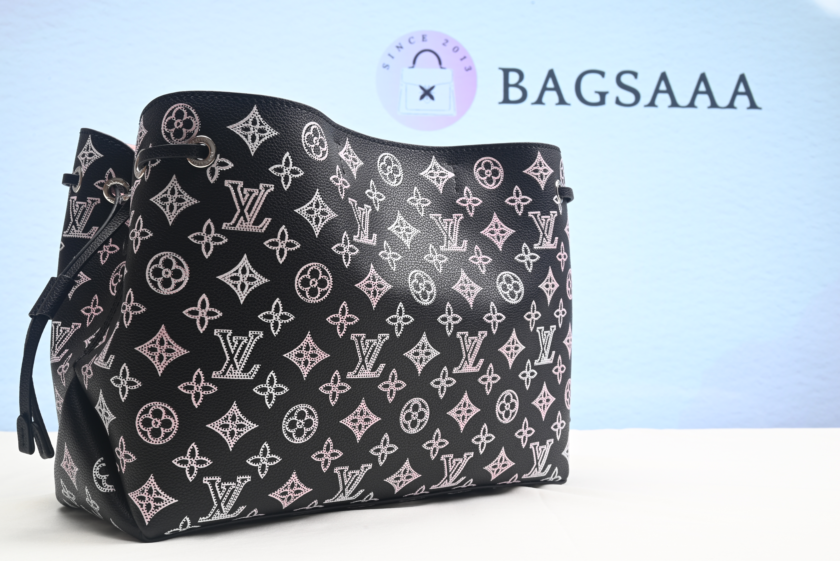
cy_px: 280
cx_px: 420
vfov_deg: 33.4
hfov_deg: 48.4
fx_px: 934
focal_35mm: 40
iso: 125
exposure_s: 1/2
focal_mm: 40
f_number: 16
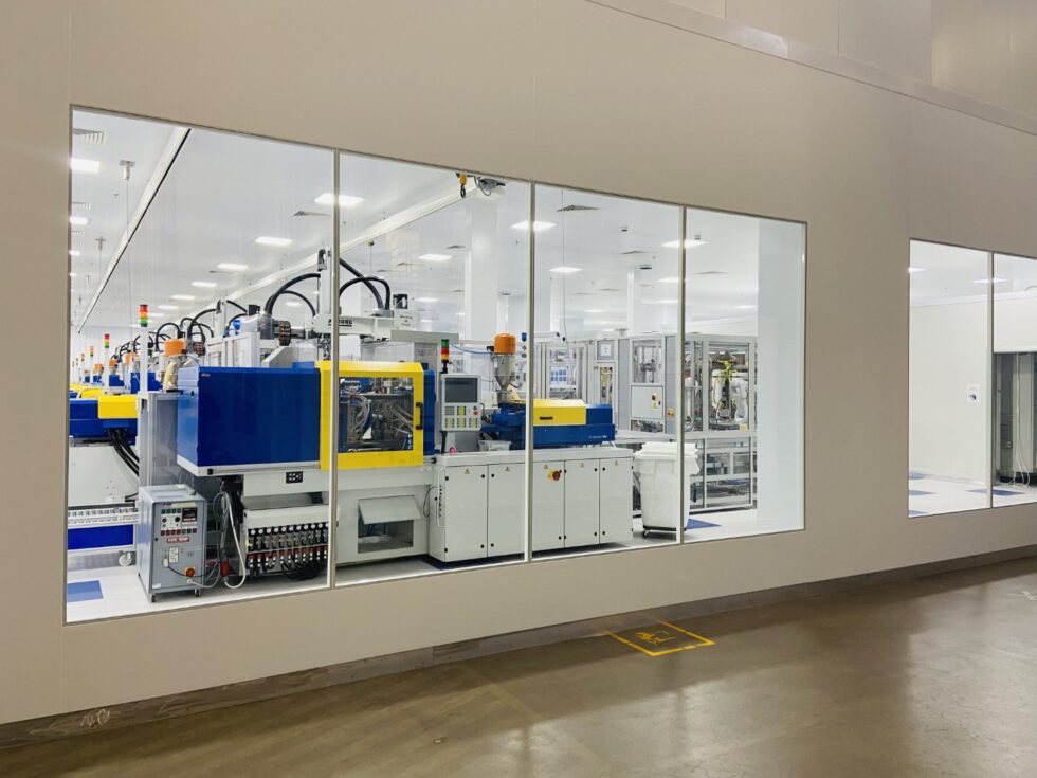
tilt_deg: -1.3
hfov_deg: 67.3
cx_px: 518
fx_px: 779
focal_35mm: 26
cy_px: 389
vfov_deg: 53.1
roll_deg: -0.8
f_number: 1.8
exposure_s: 1/50
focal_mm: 4.25
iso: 64
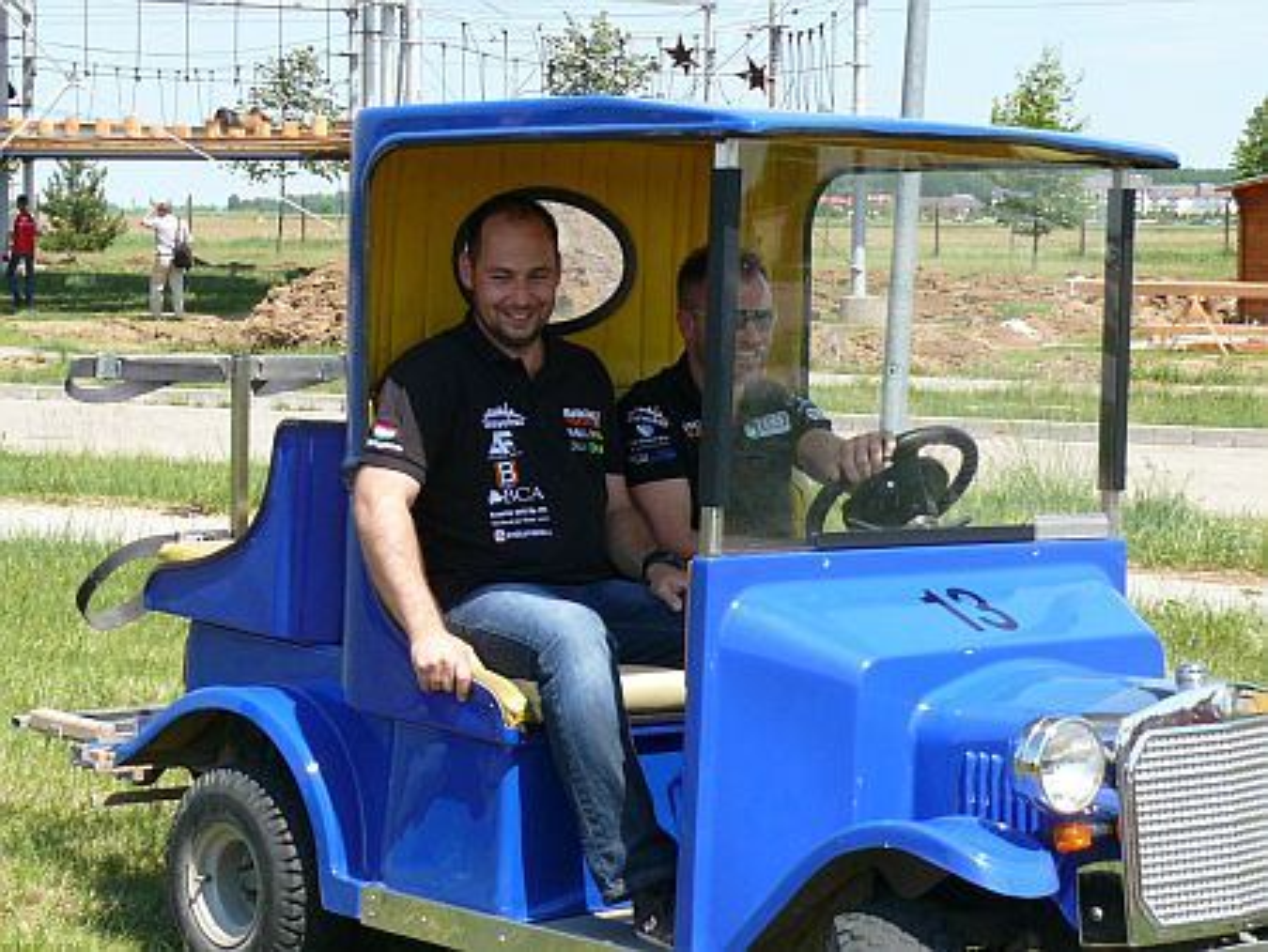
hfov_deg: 21.8
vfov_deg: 16.4
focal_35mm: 90
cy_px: 476
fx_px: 3299
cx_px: 634
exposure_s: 1/320
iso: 100
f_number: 5.6
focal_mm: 12.6
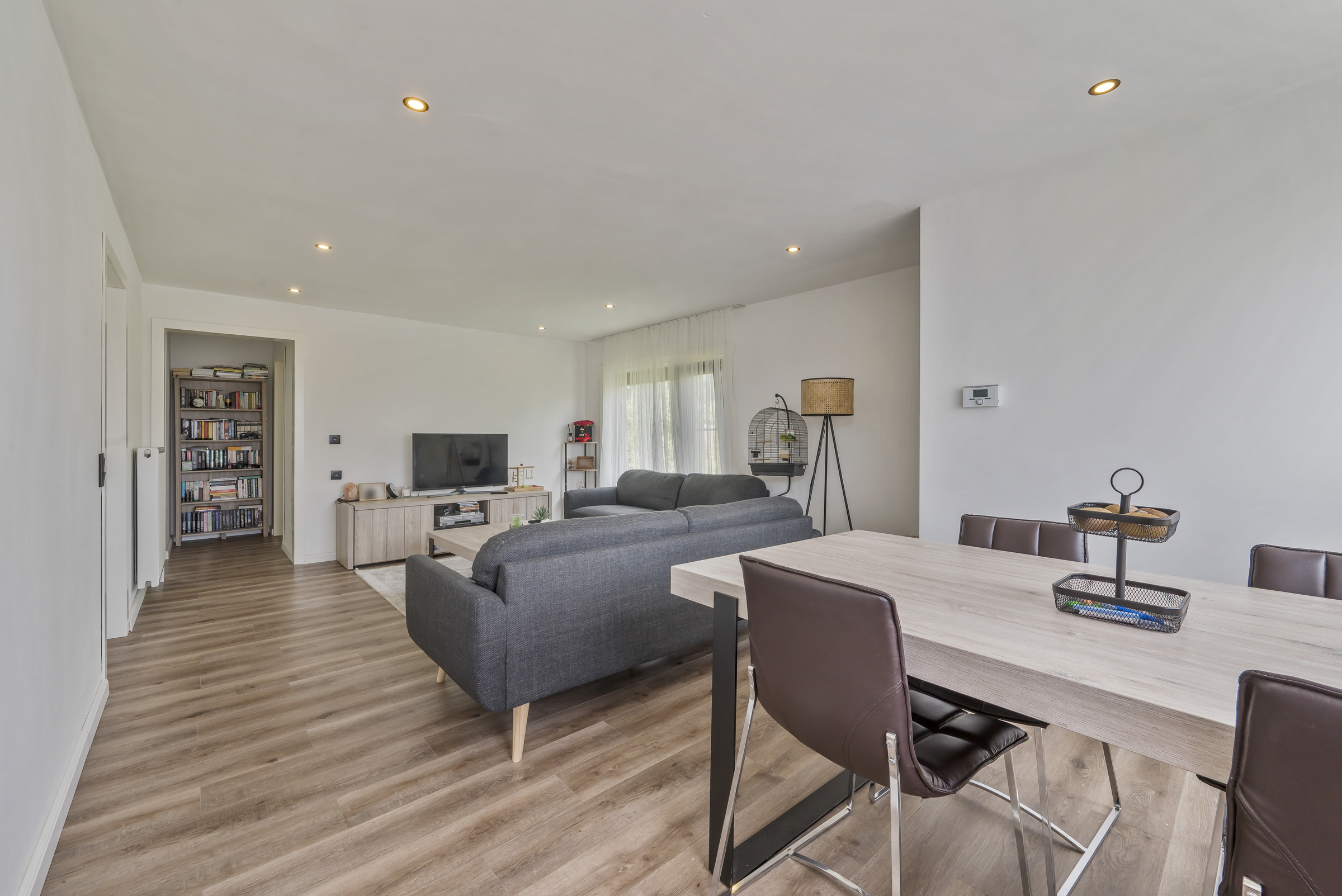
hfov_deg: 104.2
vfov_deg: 81.3
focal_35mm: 14
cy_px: 448
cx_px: 671
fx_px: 522
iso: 250
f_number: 11
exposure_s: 1/8
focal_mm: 14
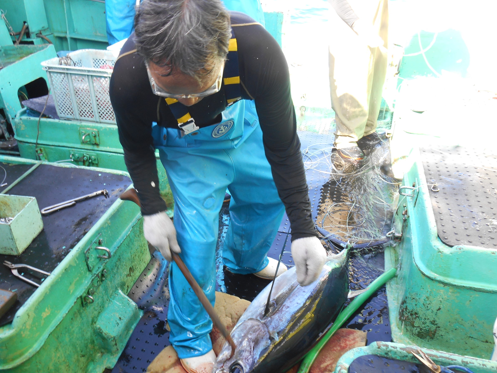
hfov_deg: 55.3
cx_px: 239
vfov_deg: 42.9
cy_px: 187
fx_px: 474
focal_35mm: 33
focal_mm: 5.5
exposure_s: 1/50
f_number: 3.6
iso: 80
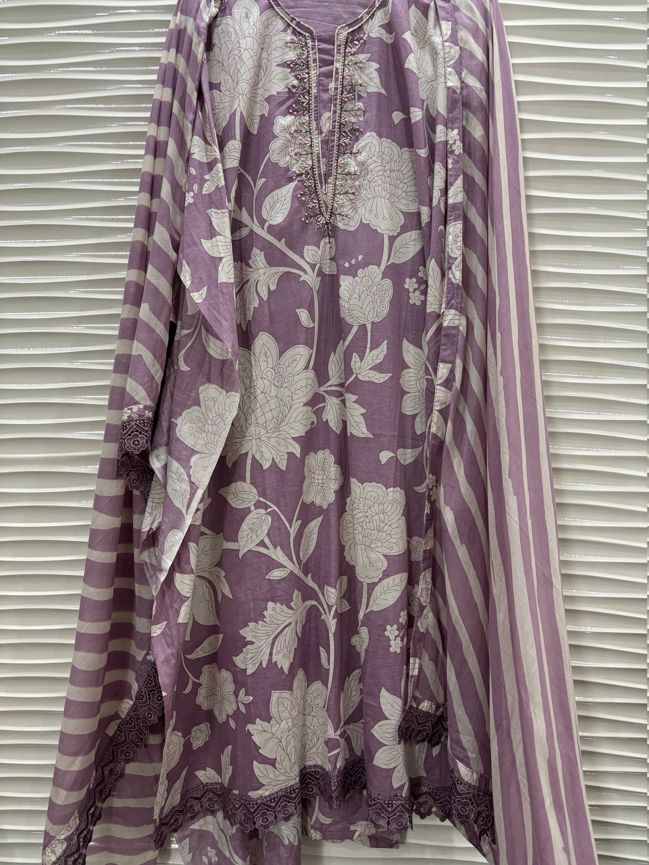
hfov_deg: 53.1
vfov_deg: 67.3
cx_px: 324
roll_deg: -2.8
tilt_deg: -3.0
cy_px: 432
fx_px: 650
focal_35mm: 26
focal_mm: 5.96
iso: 250
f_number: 1.6
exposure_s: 1/50
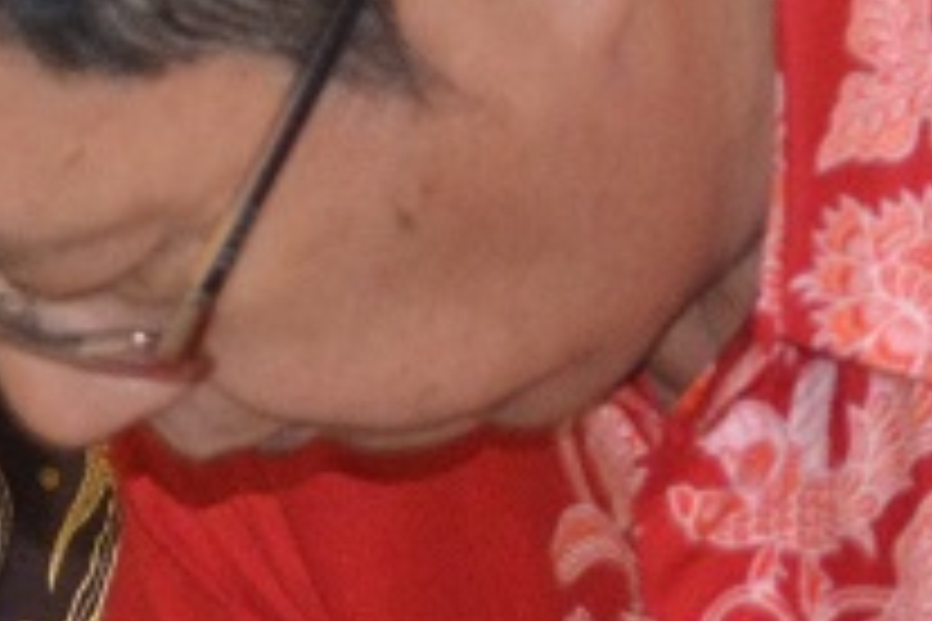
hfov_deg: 5.5
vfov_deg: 3.7
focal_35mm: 370
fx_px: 9578
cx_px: -477
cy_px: 738
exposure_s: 1/60
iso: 1100
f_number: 4.2
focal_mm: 34
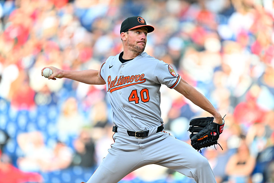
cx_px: 137
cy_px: 92
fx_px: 4263
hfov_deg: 3.7
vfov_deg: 2.5
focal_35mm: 560
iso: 1000
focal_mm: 560
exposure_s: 1/2000
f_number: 4
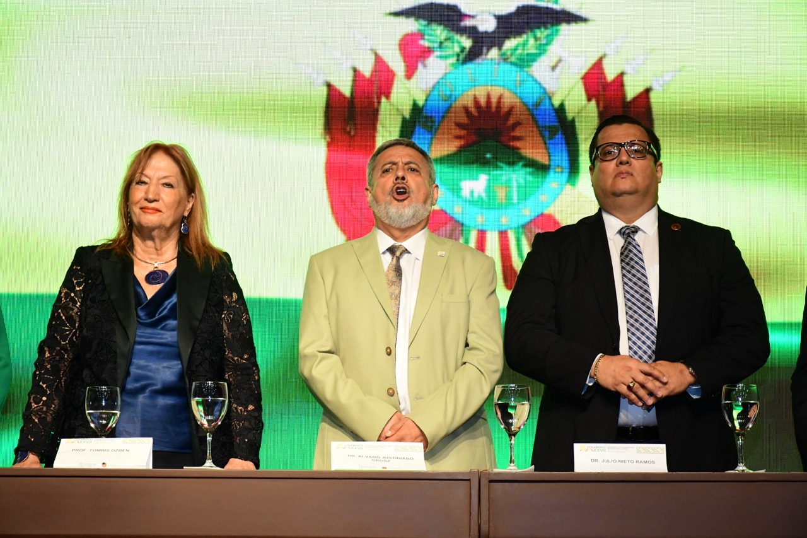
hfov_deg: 18.3
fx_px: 2510
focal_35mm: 112
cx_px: 404
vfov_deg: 12.2
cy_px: 269
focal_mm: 75
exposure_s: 1/200
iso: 2500
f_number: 7.1
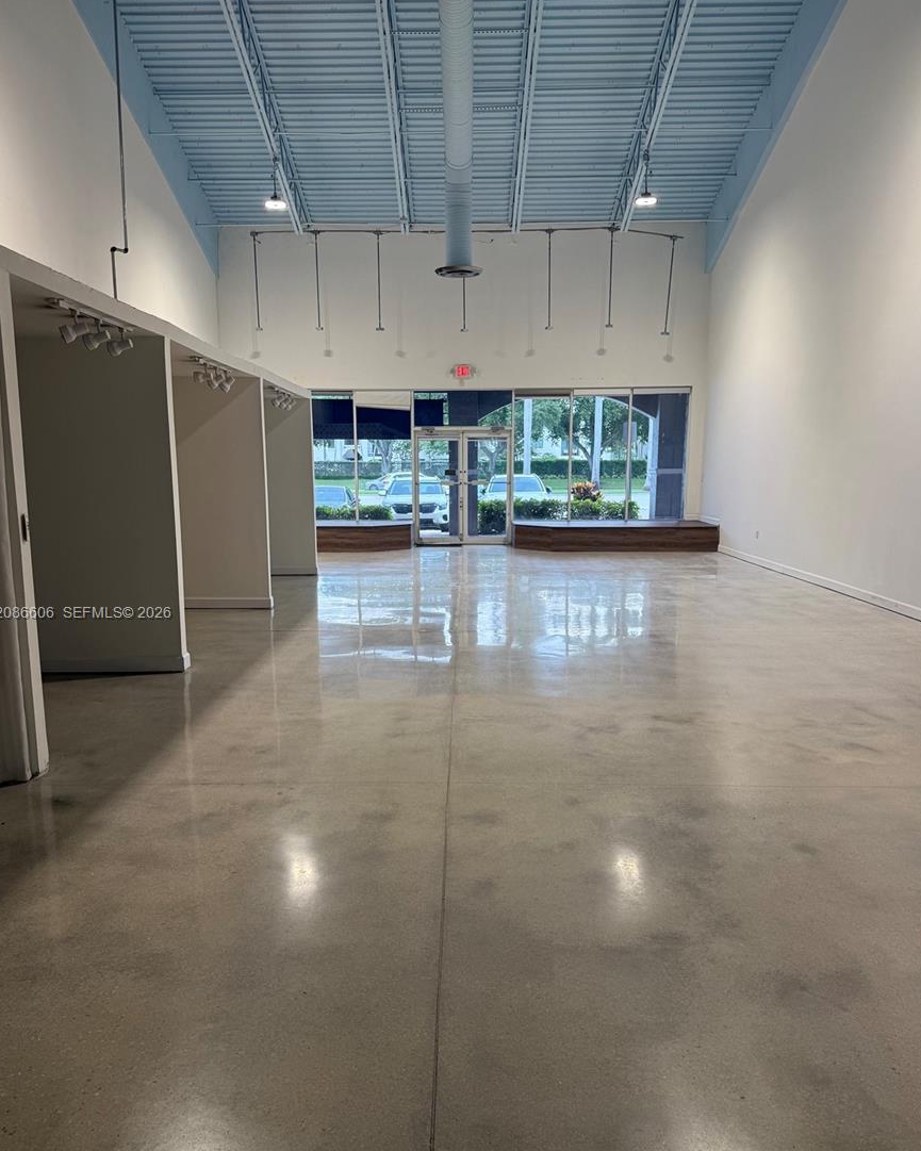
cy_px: 614
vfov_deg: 66.0
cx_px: 454
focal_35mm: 26
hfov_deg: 54.9
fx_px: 886
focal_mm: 6.76
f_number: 1.78
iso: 80
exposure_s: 1/164
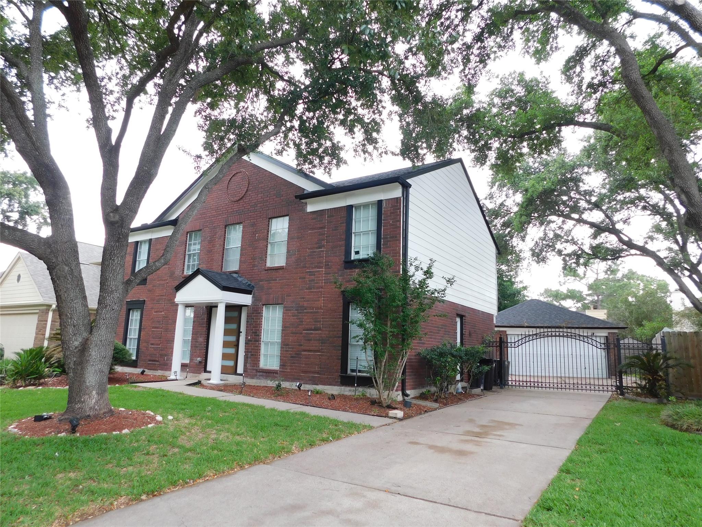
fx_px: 466
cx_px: 351
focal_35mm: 23
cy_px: 264
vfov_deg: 58.9
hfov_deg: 73.9
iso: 125
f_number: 3
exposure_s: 1/60
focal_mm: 4
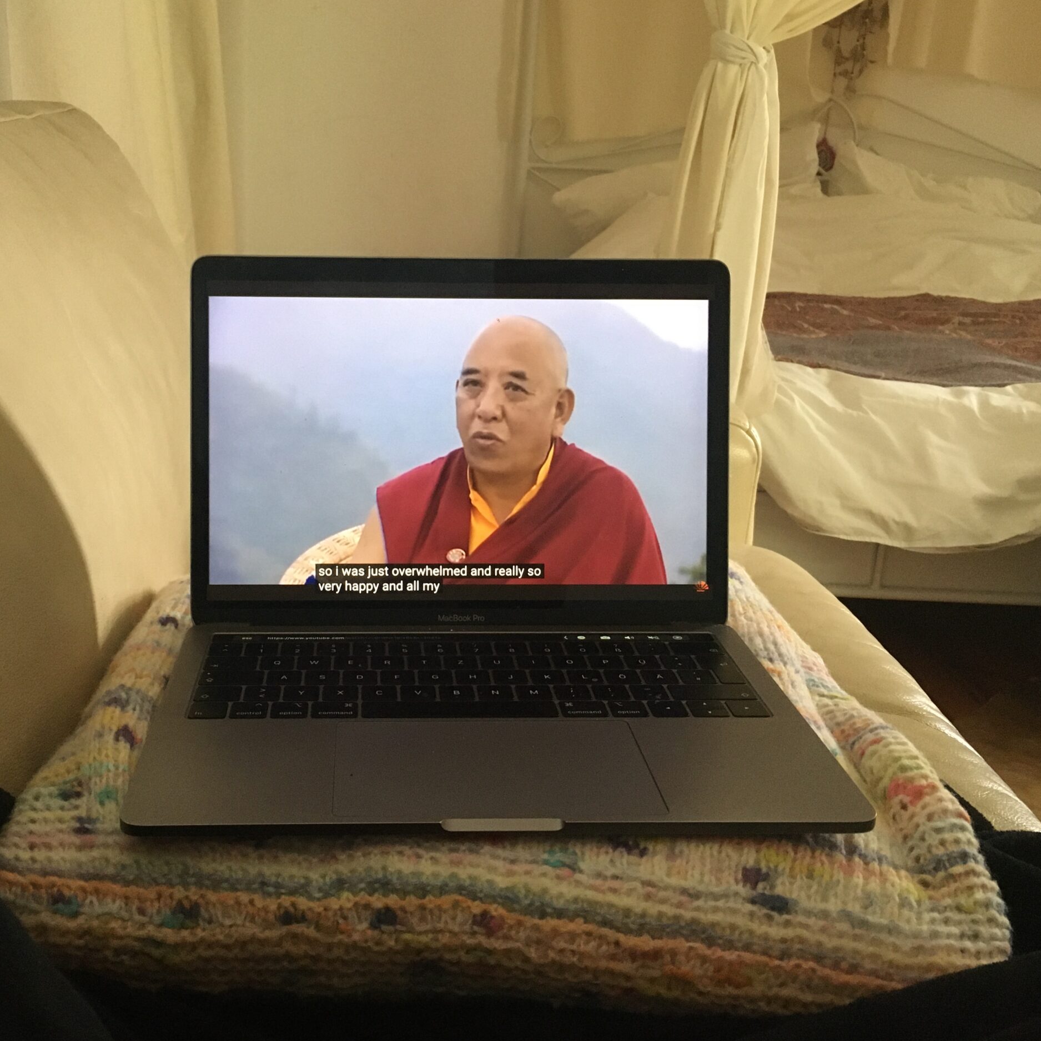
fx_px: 1191
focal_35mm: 35
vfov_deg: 47.2
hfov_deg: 46.9
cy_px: 514
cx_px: 409
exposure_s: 1/17
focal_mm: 4.15
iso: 200
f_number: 2.2
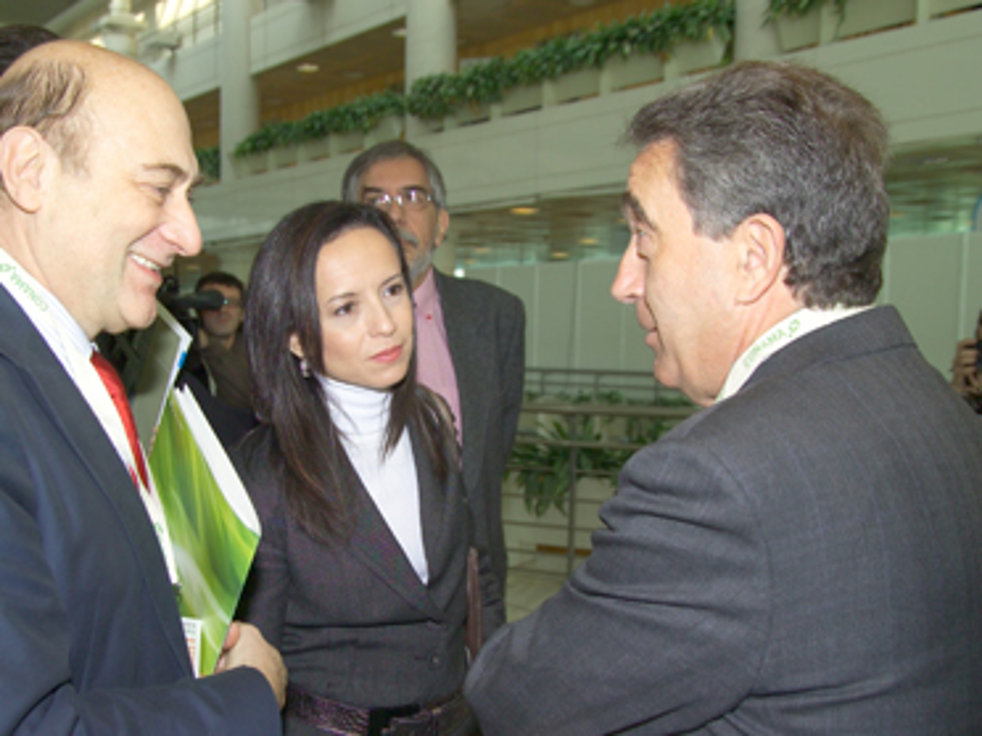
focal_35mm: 45
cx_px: 396
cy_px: 443
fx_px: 1277
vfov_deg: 32.1
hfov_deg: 41.9
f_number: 5.6
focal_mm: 29
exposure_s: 1/60
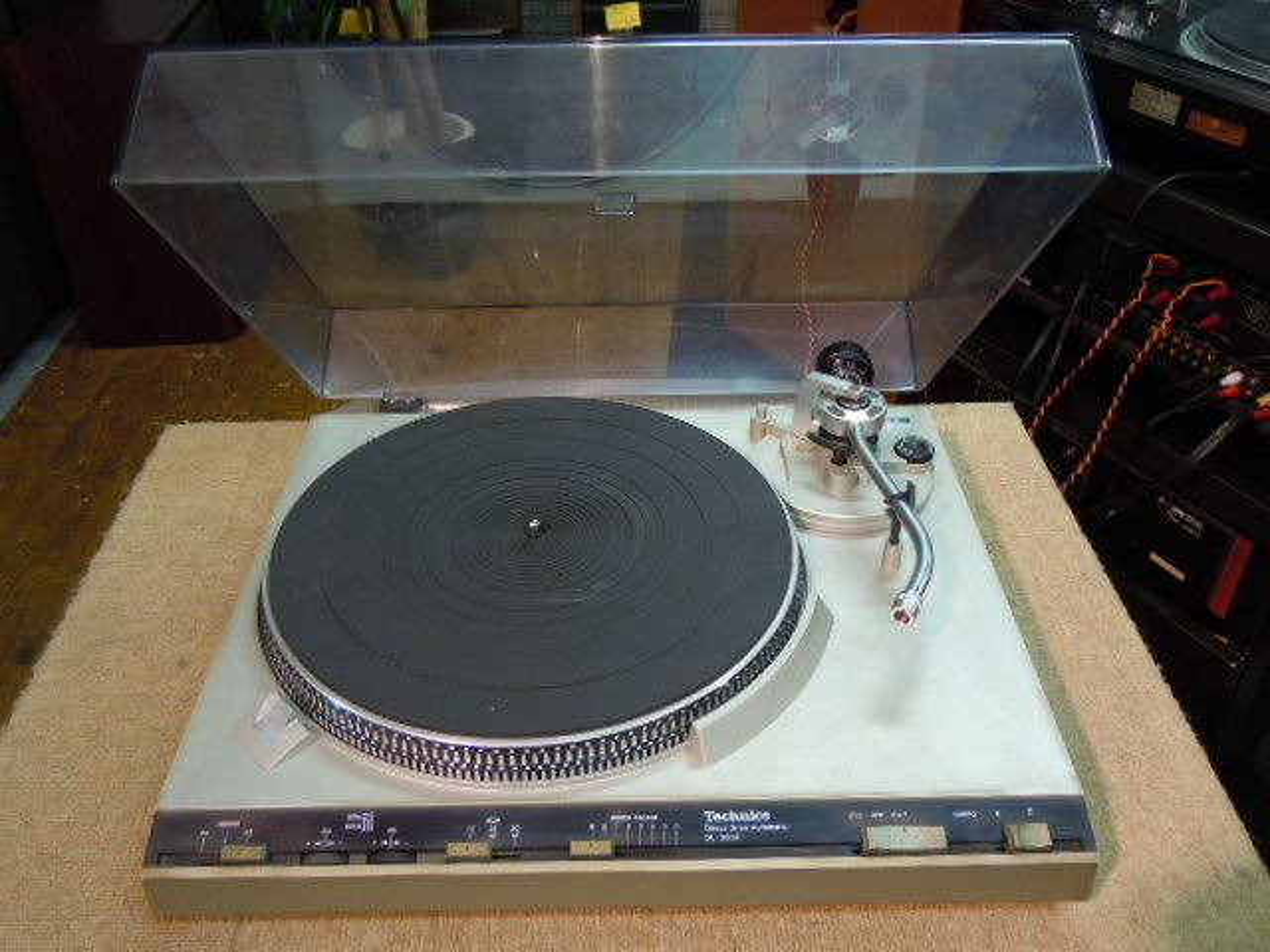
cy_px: 476
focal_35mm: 30
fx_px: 1101
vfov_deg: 46.8
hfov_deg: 60.0
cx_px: 635
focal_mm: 5.4
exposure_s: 1/8
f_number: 3.5
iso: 100
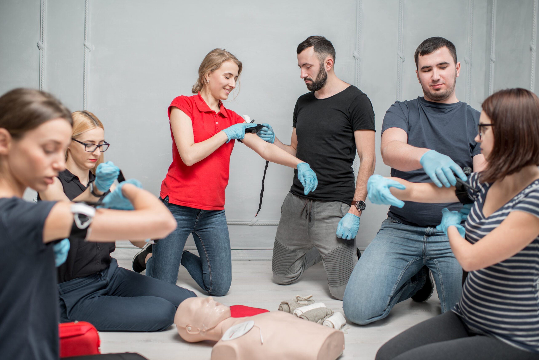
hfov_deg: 54.4
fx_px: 524
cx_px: 270
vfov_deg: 37.9
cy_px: 180
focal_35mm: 35
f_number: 2.5
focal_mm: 35
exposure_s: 1/160
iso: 200
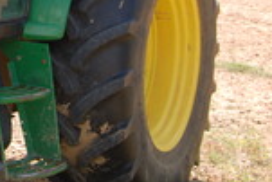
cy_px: -20
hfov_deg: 17.0
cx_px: -146
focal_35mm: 108
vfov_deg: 12.5
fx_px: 817
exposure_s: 1/200
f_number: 7.1
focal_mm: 20
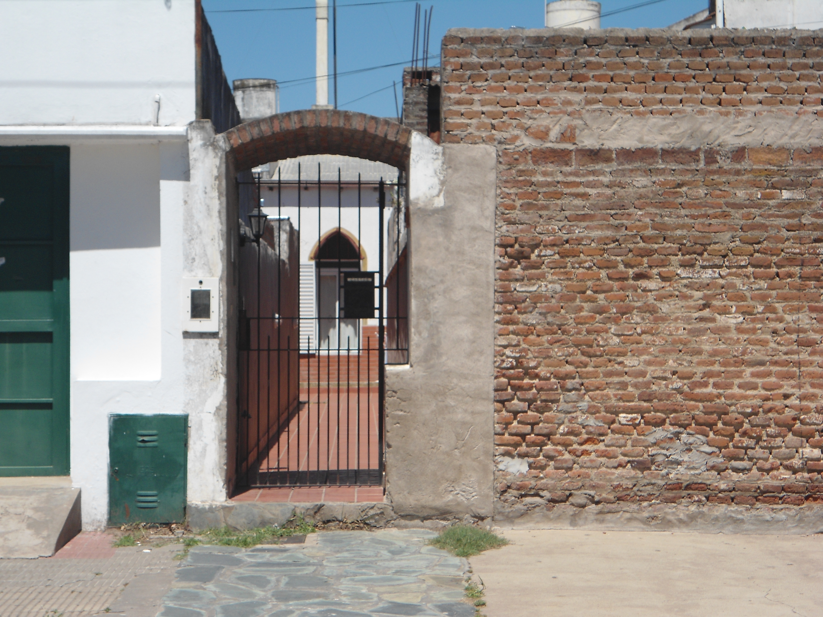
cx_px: 412
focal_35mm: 88
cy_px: 308
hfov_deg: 22.3
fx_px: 2092
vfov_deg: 16.8
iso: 80
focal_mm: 15.7
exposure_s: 1/640
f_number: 5.2
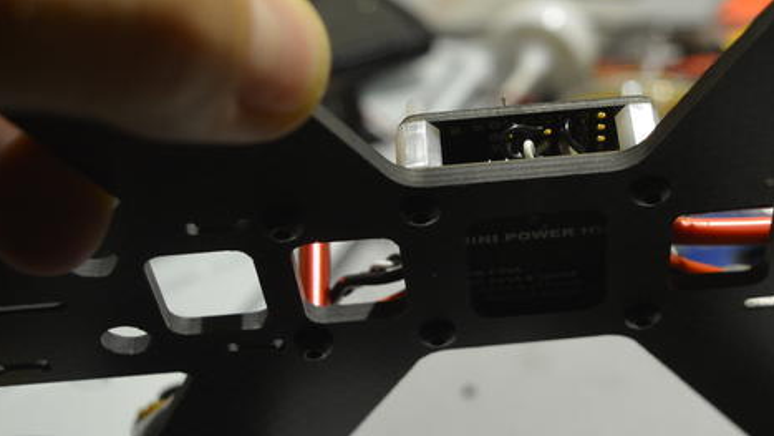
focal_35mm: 74
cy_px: 167
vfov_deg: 16.3
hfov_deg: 28.2
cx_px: 578
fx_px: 1519
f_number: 4
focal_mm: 22
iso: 500
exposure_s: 1/60
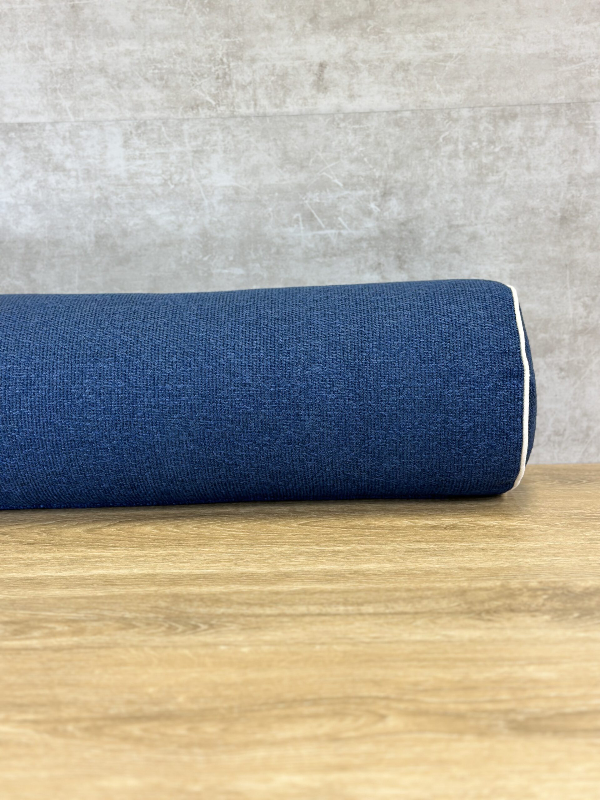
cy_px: 400
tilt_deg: -10.0
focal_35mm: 48
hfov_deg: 30.3
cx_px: 300
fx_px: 1109
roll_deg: +2.0
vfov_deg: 39.7
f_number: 1.78
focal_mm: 6.86
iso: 100
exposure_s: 1/120
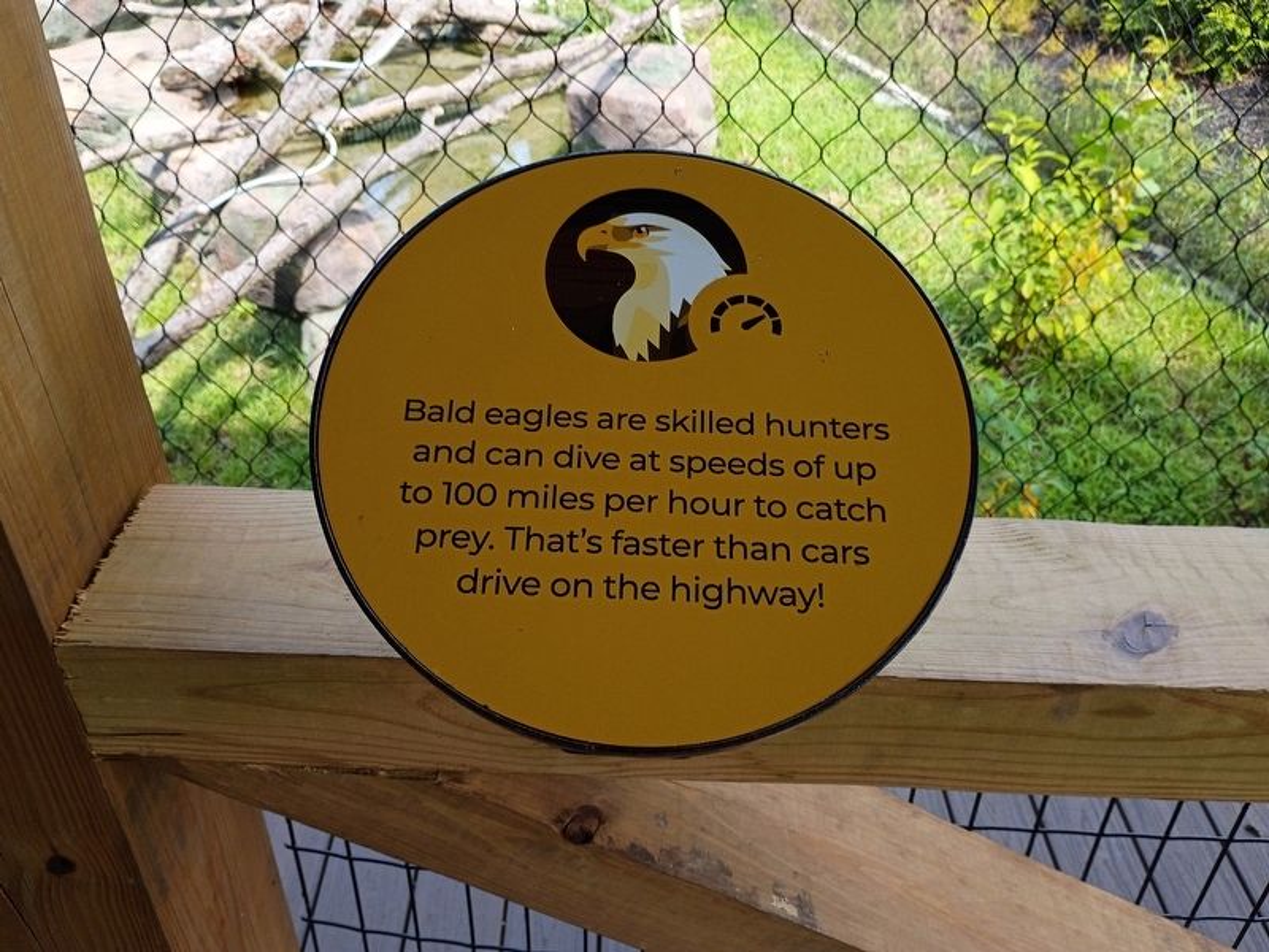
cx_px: 634
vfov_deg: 48.2
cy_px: 476
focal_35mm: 29
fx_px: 1063
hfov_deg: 61.7
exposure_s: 1/163
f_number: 1.8
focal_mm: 4.27
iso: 100
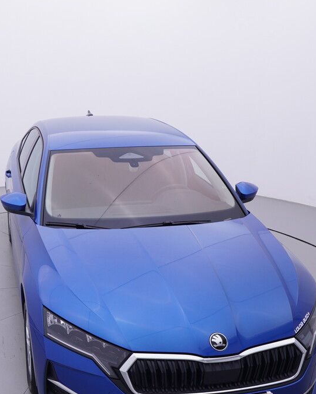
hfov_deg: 32.7
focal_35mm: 45
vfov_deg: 41.0
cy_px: 231
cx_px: 71
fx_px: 526
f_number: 5
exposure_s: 1/80
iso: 200
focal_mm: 15
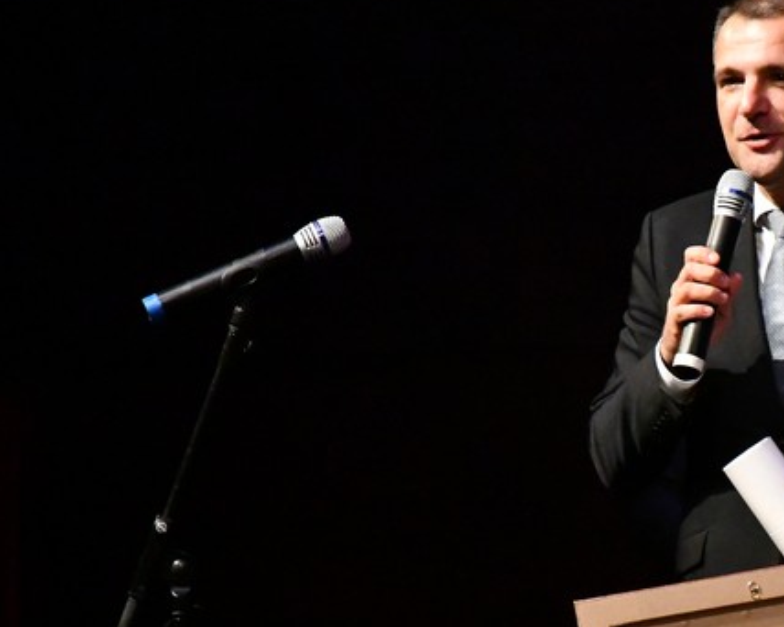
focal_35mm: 472
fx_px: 10947
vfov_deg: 3.3
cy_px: 423
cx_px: 724
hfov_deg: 4.1
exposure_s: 1/250
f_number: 5.6
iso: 12800
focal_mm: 140
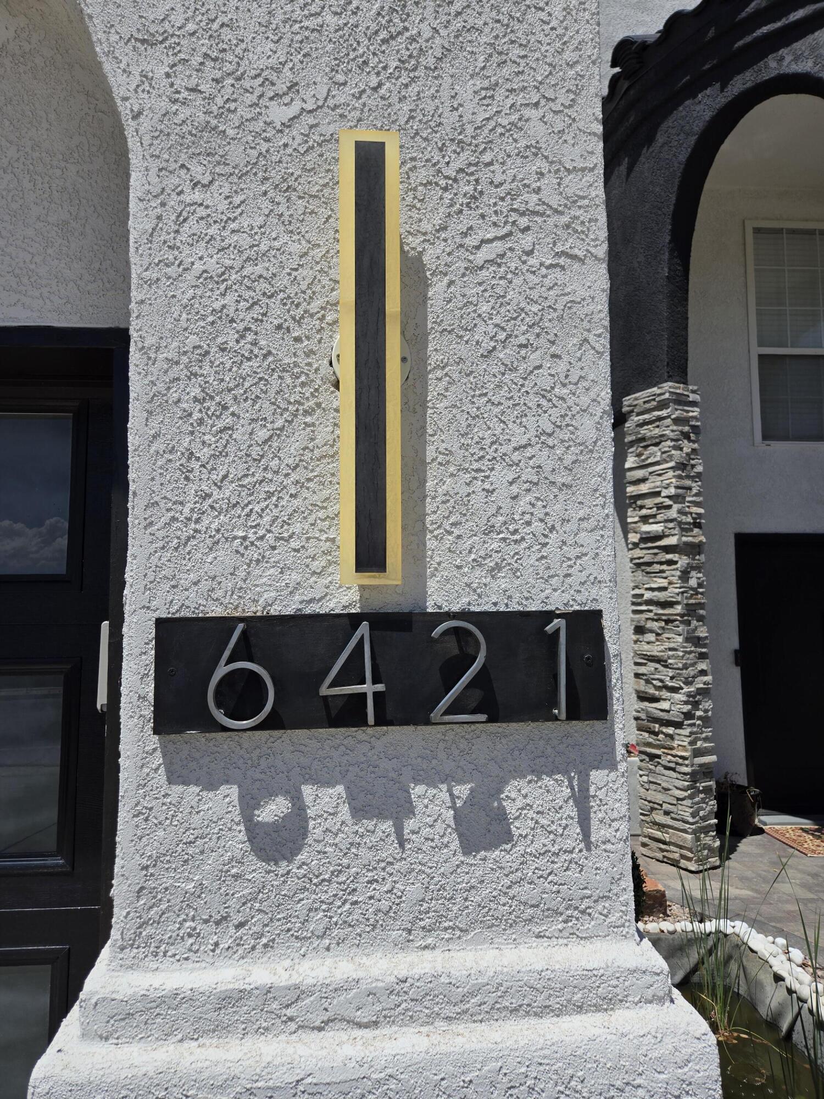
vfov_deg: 73.9
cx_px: 412
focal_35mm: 23
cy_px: 550
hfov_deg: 58.9
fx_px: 730
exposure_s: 1/3550
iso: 25
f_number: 1.8
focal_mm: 5.4
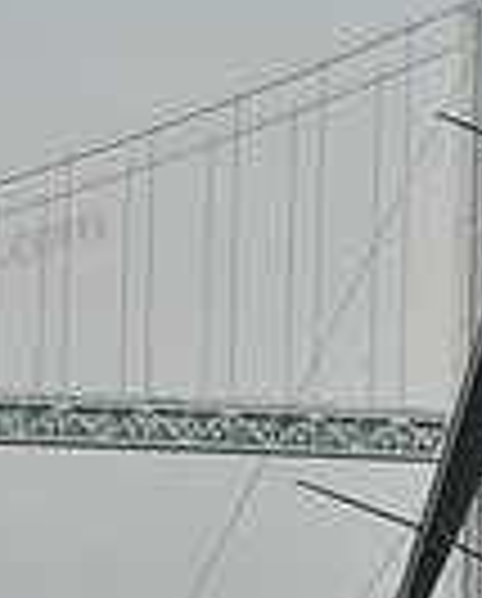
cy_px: 463
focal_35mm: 490
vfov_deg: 3.9
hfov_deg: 3.2
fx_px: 8708
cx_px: 340
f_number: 8
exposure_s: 1/640
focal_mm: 120
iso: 250
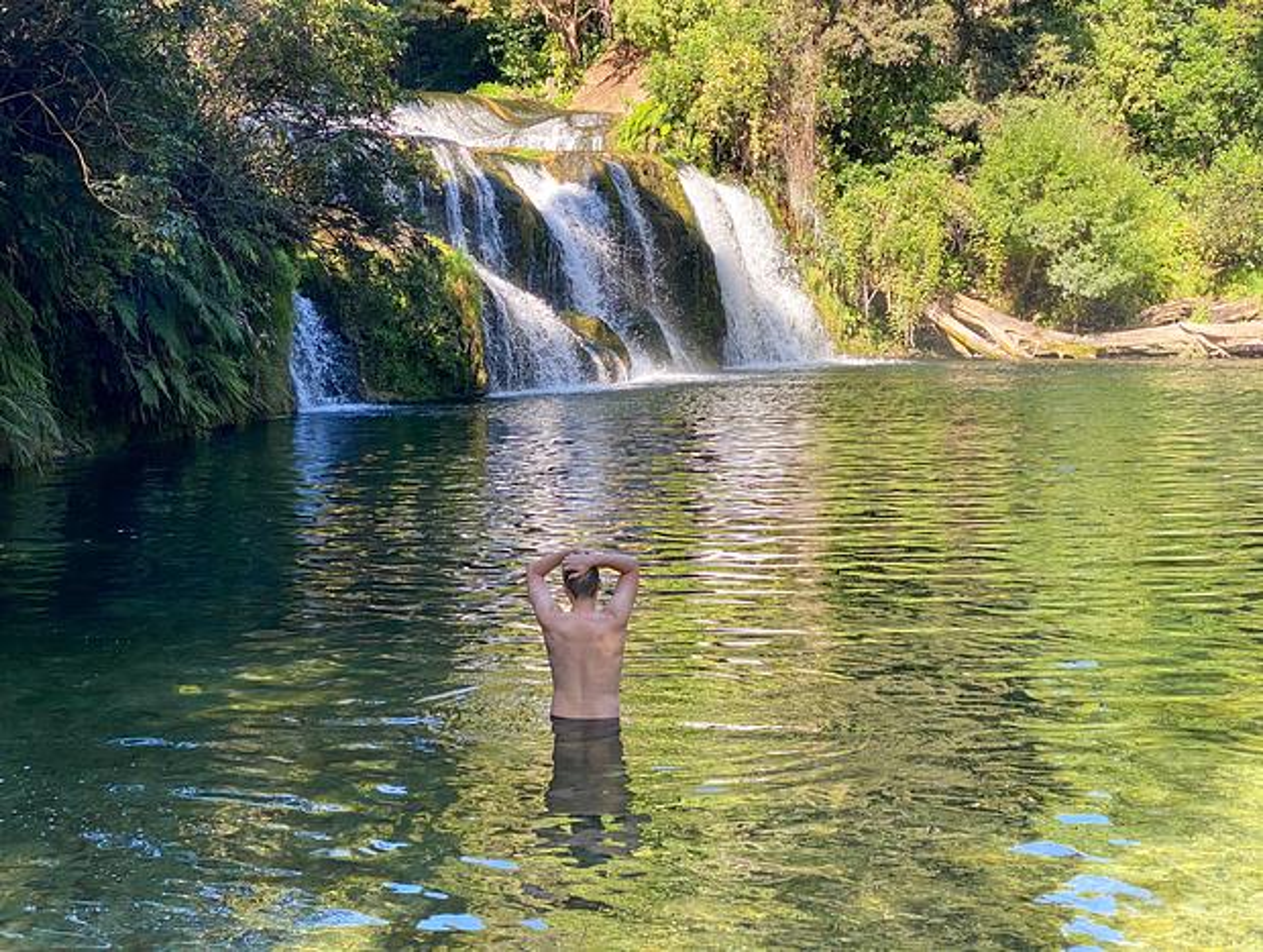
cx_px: 632
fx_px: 1900
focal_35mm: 52
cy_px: 476
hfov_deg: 36.8
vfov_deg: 28.1
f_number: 2
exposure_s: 1/200
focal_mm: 6
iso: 20
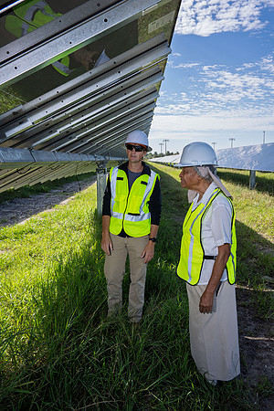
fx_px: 320
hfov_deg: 46.4
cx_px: 137
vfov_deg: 65.5
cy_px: 206
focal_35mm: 28
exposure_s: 1/160
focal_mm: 28
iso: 200
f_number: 10
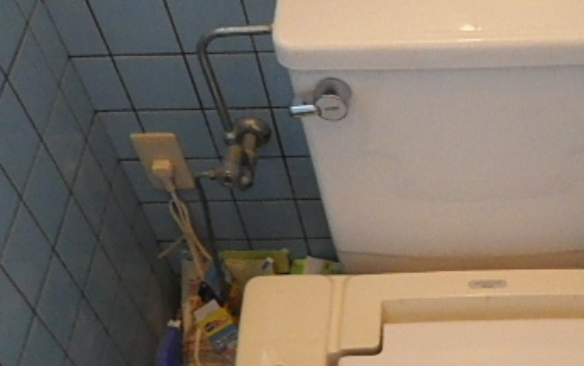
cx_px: 491
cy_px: 322
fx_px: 876
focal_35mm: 55
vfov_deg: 23.0
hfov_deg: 35.3
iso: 800
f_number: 3.5
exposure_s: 1/30
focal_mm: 5
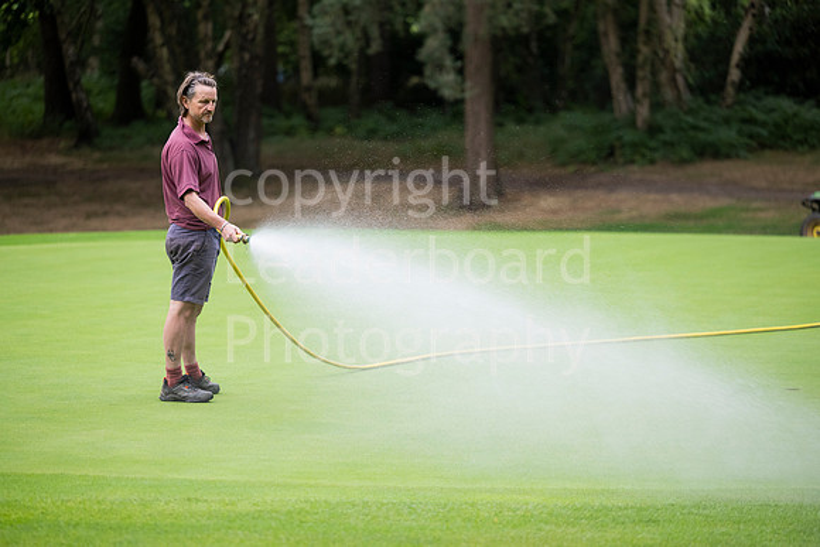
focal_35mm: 140
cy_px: 274
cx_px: 410
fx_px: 3189
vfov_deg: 9.8
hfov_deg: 14.7
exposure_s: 1/320
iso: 1000
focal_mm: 140
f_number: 2.8
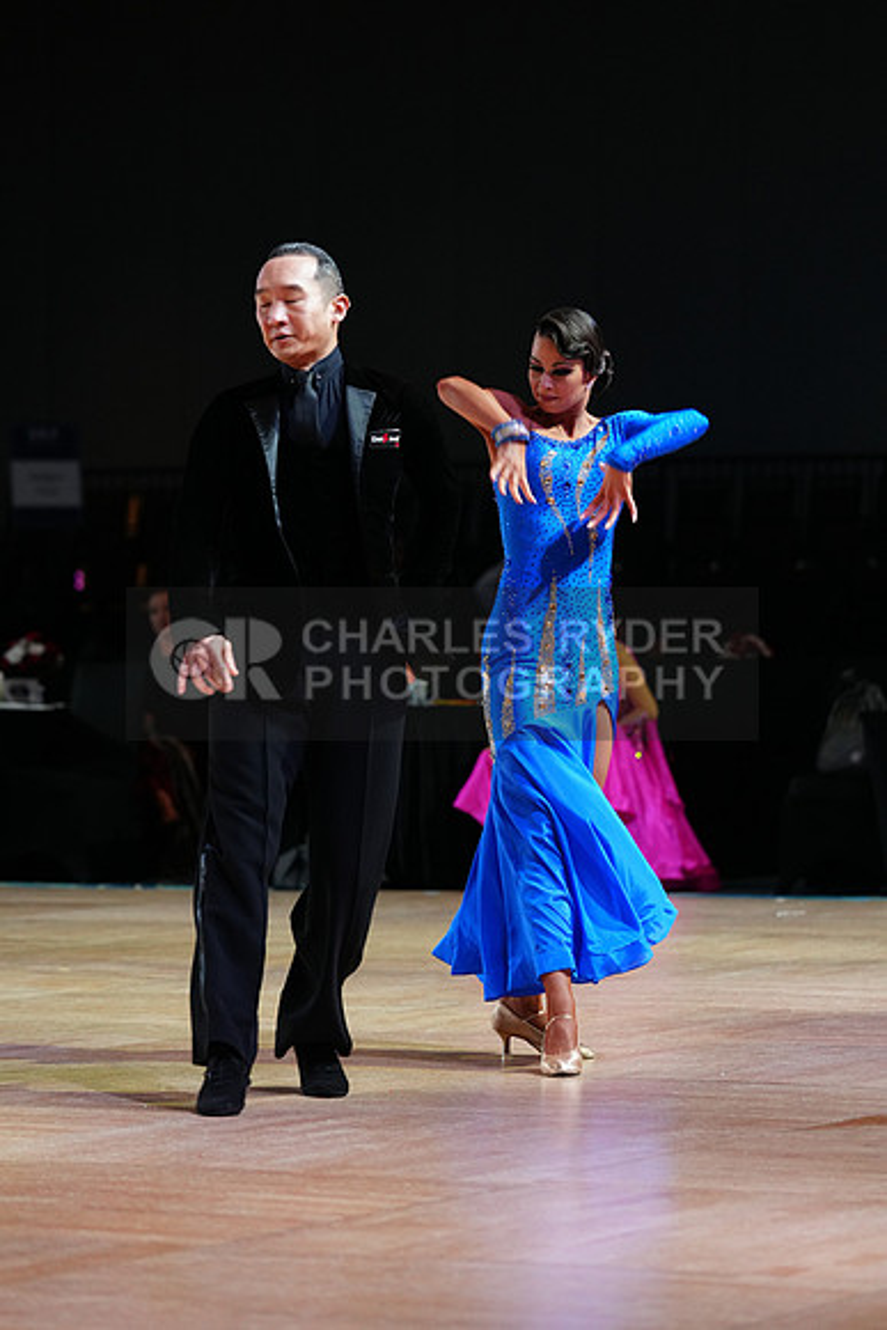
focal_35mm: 149
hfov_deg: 9.2
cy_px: 665
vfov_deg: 13.8
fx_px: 5503
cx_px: 444
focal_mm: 149
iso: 2500
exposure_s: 1/320
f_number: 4
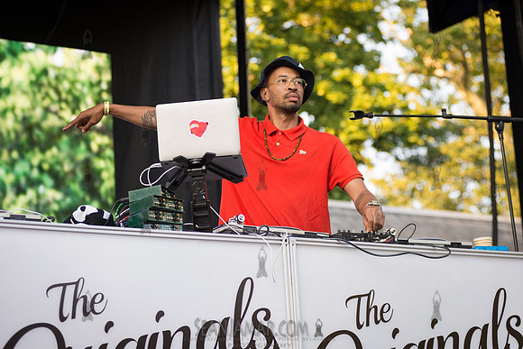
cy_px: 174
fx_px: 1453
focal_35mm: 100
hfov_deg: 20.4
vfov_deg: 13.7
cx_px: 262
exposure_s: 1/400
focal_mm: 100
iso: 500
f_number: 4
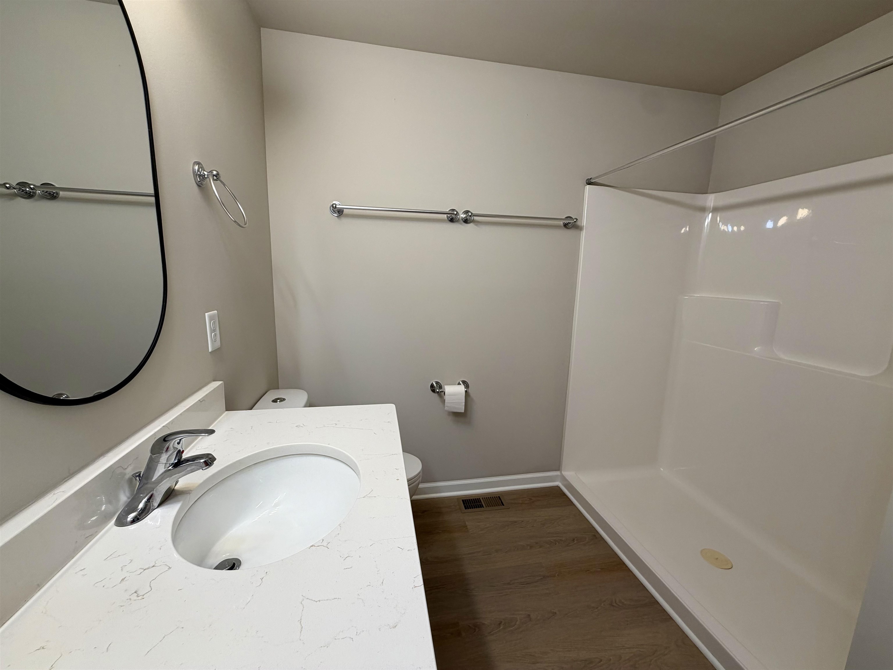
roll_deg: -1.2
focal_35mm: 14
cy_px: 335
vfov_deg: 85.7
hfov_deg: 102.1
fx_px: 361
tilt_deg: -9.8
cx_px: 446
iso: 80
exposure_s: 1/120
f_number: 2.2
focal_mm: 2.22
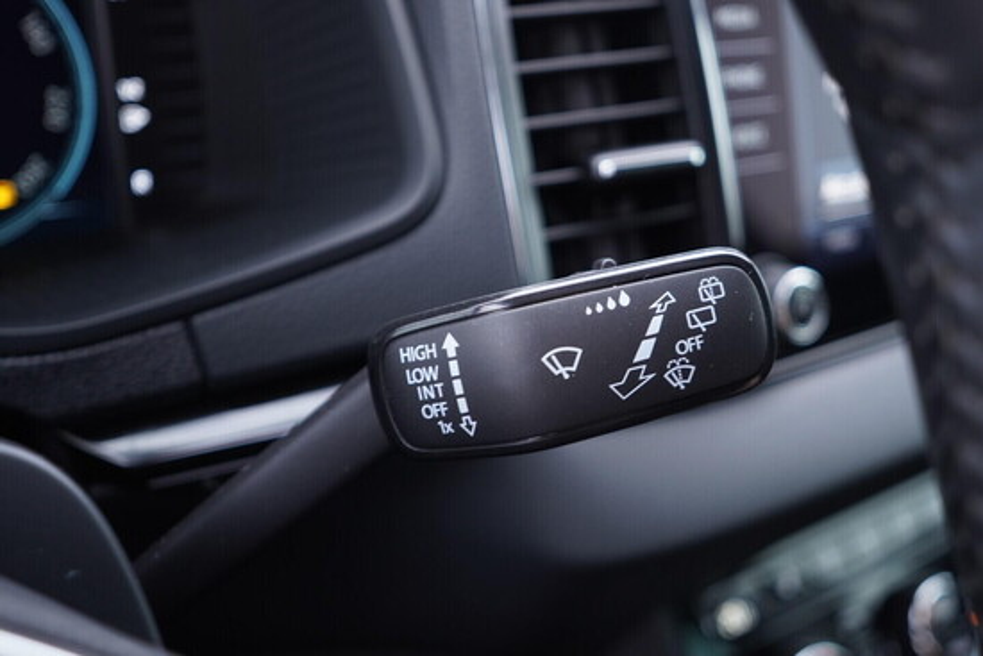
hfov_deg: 53.1
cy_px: 328
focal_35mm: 36
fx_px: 983
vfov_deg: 36.9
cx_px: 492
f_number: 2.8
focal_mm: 24
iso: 400
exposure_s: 1/40
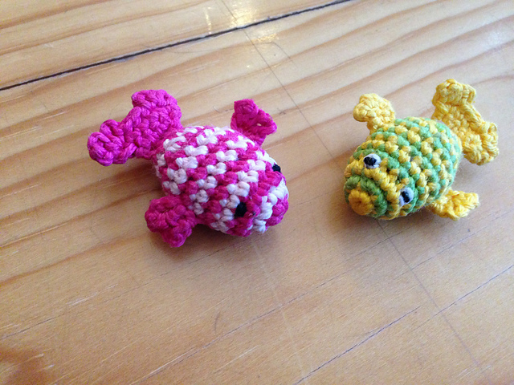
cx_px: 257
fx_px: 490
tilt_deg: -62.2
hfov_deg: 55.4
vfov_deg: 42.9
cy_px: 192
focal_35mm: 33
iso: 400
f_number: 2.4
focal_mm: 4.12
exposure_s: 1/17
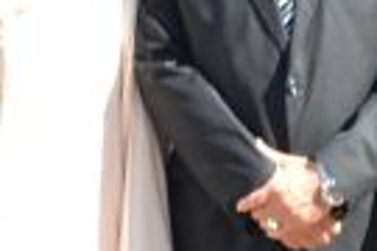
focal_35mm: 1356
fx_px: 14199
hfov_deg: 1.5
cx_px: 45
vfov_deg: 1.0
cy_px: 28
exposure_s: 1/500
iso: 180
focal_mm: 190
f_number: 5.6
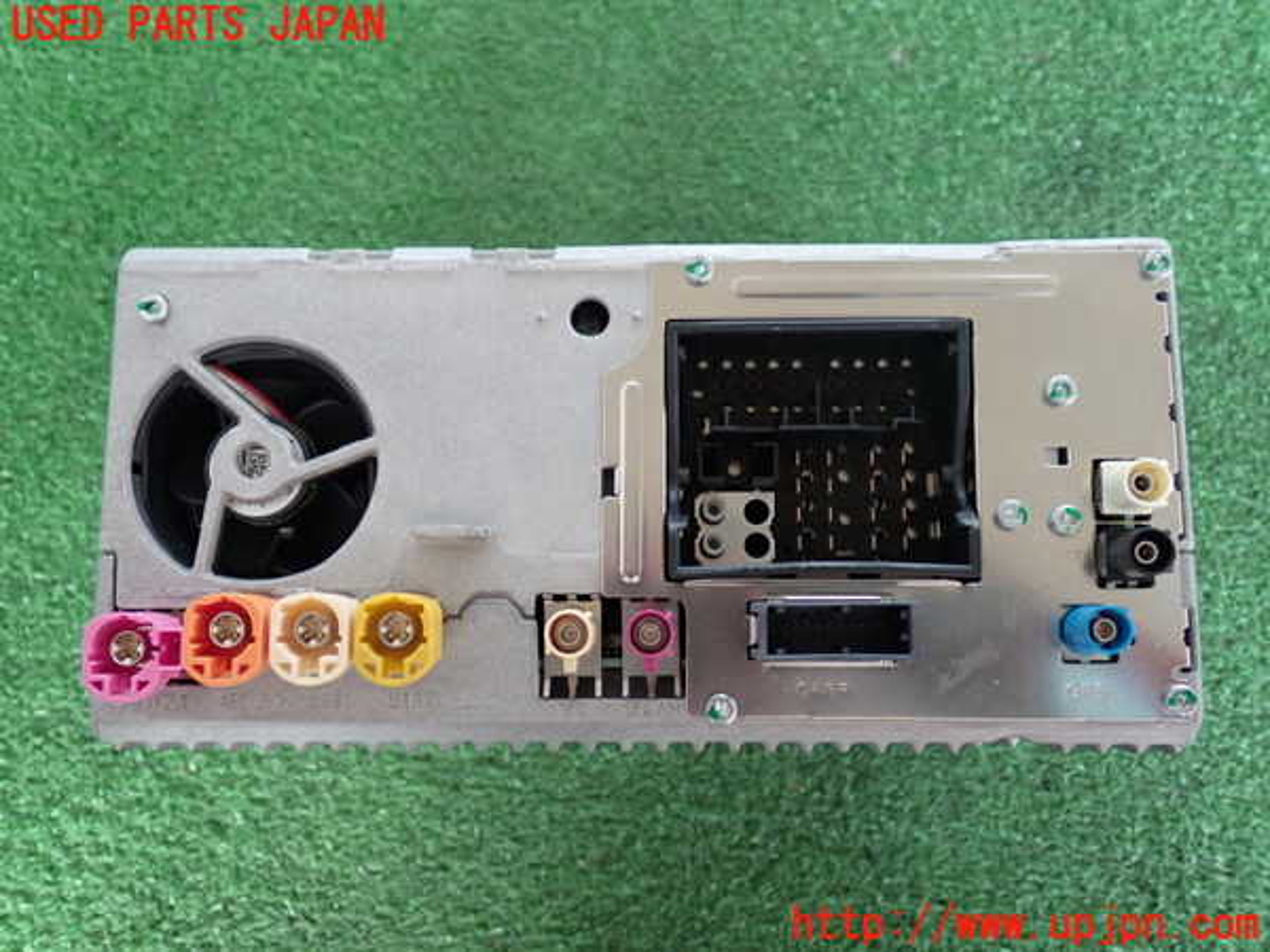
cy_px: 476
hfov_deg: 51.4
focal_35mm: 36
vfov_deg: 39.7
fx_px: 1321
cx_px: 635
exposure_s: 1/40
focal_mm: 6.37
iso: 250
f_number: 2.5
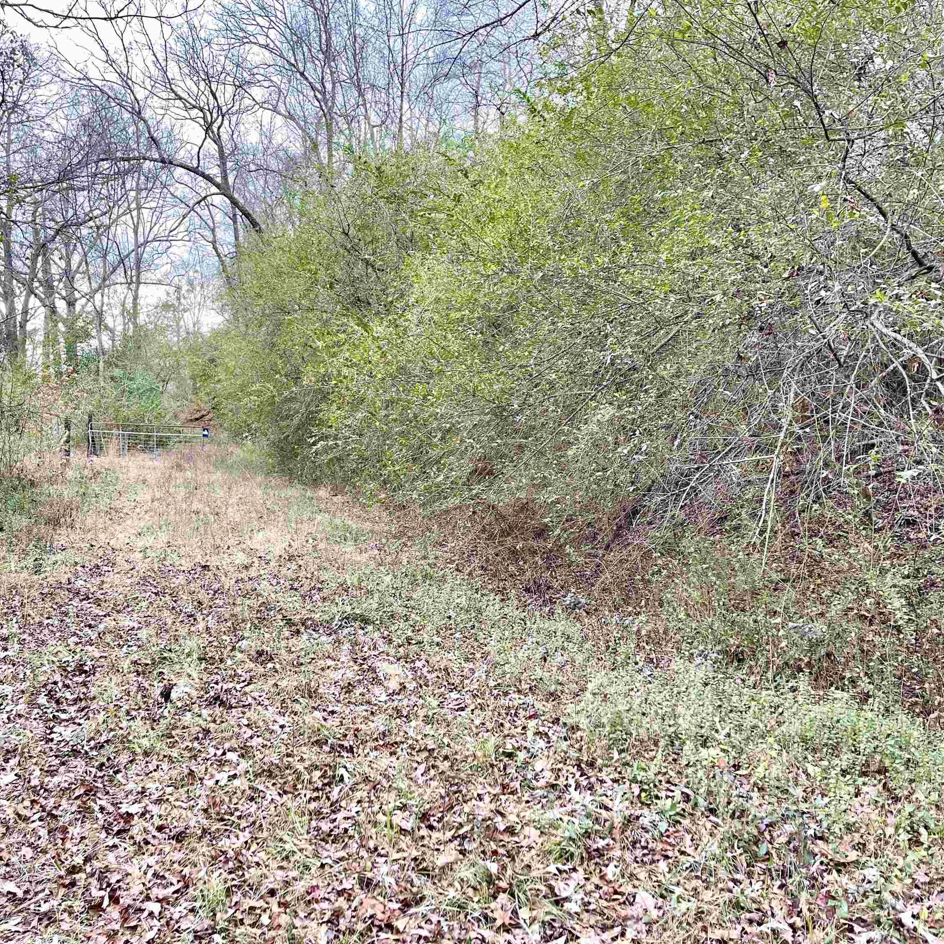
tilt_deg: -3.1
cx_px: 394
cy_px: 477
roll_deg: -1.7
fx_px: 926
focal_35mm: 30
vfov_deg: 54.0
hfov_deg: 53.8
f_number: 1.6
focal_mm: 5.1
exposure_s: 1/121
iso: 50
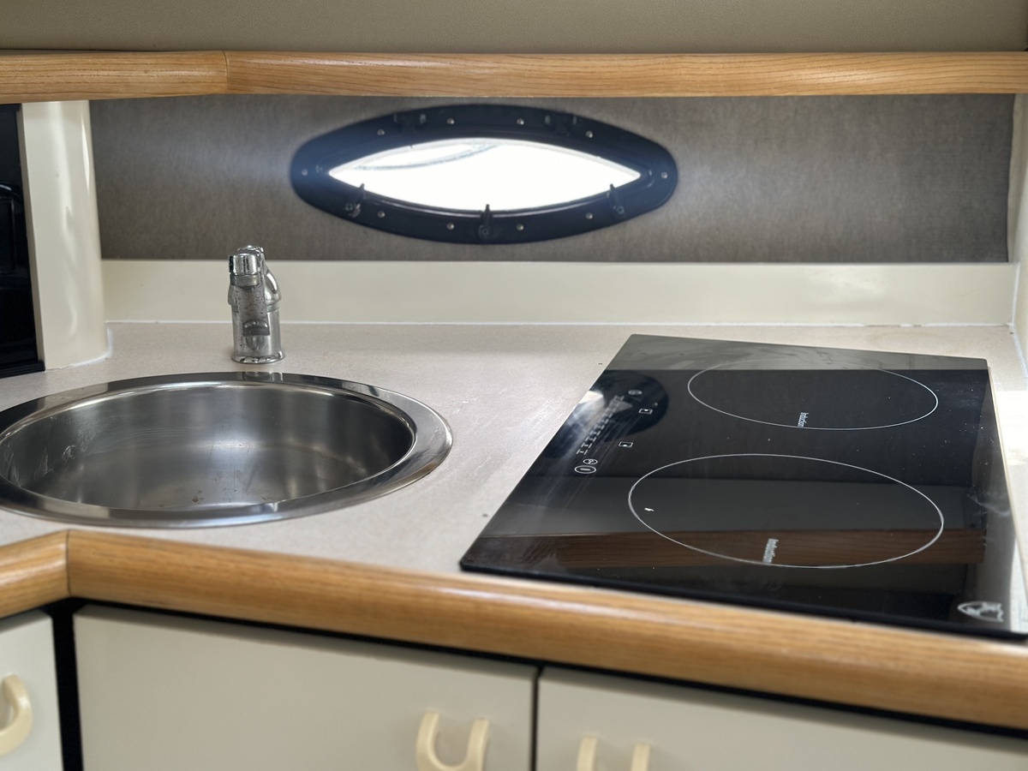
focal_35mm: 48
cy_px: 386
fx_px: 1425
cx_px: 514
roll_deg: +0.9
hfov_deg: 39.7
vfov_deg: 30.3
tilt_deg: -17.0
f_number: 1.78
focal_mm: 6.86
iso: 125
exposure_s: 1/77
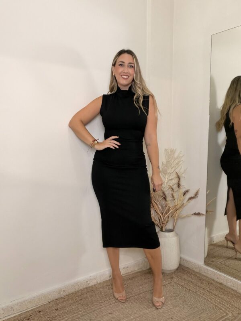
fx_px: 278
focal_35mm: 30
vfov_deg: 60.0
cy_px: 160
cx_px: 120
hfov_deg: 46.8
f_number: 1.9
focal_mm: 2.71
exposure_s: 1/50
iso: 125
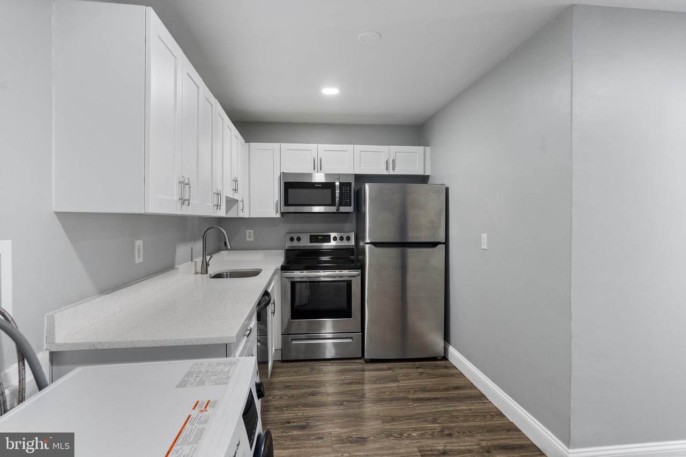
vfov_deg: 65.9
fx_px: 352
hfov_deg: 88.4
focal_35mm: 18
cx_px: 343
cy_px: 228
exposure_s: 1/15
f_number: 6.3
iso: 1600
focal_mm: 18.5
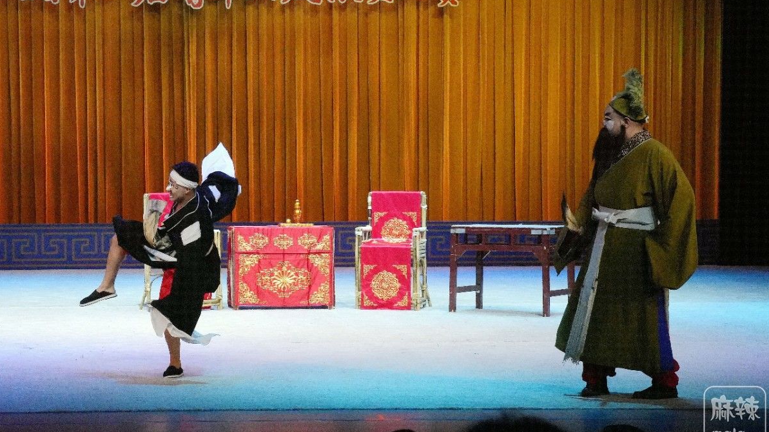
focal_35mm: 75
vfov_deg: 16.1
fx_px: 1529
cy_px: 159
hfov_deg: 28.2
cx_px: 326
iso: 12800
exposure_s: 1/1250
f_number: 9
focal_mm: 61
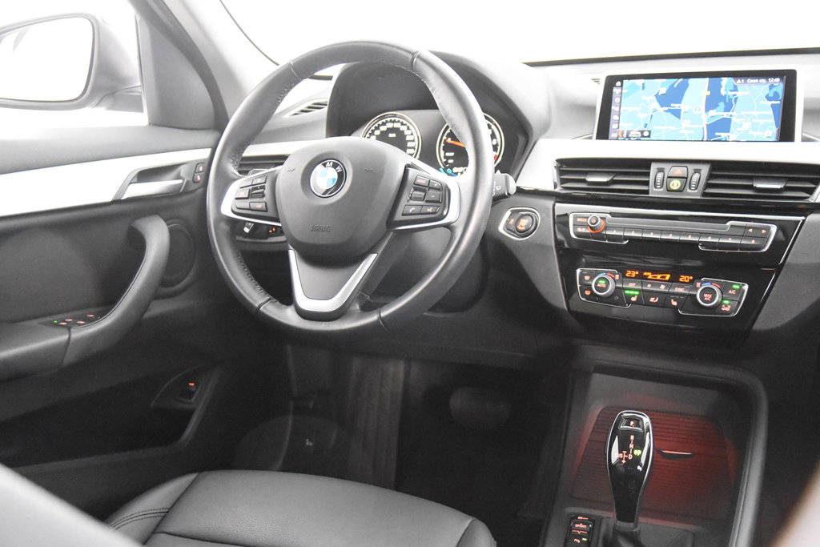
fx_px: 820
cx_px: 410
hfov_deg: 53.1
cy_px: 274
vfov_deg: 36.9
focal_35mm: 36
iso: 12800
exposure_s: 1/40
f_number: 3
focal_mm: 24
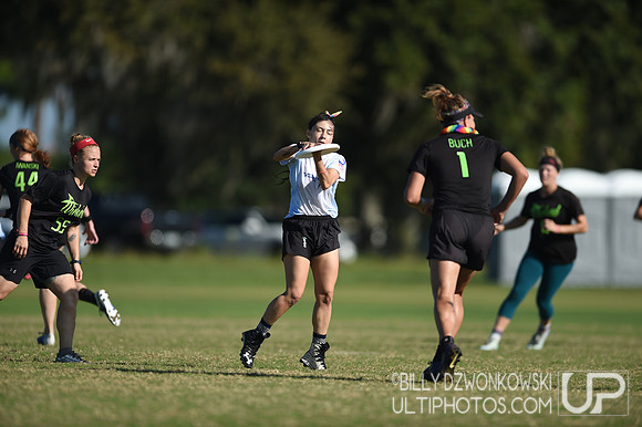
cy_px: 214
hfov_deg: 5.2
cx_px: 321
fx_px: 7129
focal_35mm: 400
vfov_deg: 3.4
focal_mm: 400
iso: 100
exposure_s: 1/2500
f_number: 2.8
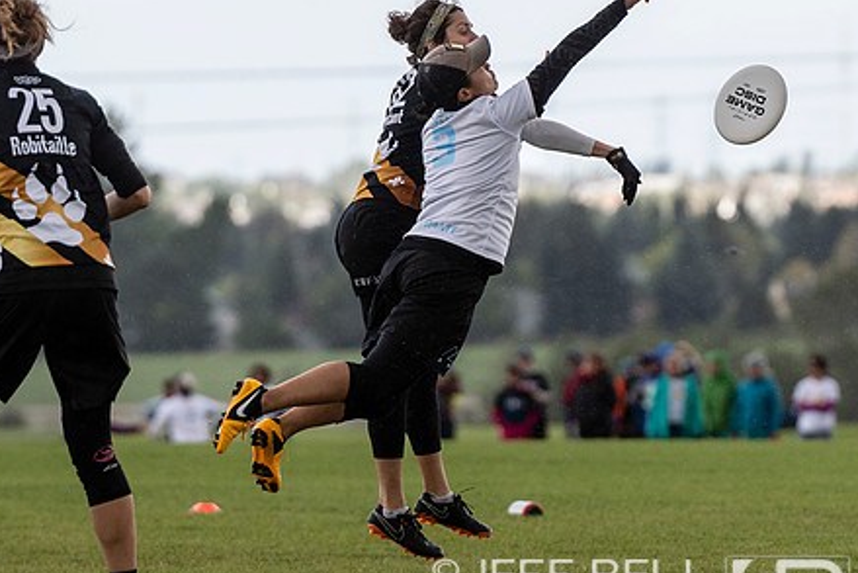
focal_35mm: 690
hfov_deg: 3.0
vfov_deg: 2.0
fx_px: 16449
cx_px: 524
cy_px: 203
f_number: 4
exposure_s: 1/1250
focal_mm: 200
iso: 200
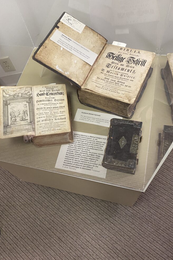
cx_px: 76
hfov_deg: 46.3
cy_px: 131
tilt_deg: -62.1
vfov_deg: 65.5
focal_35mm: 28
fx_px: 202
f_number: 1.8
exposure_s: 1/60
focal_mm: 4.25
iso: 200
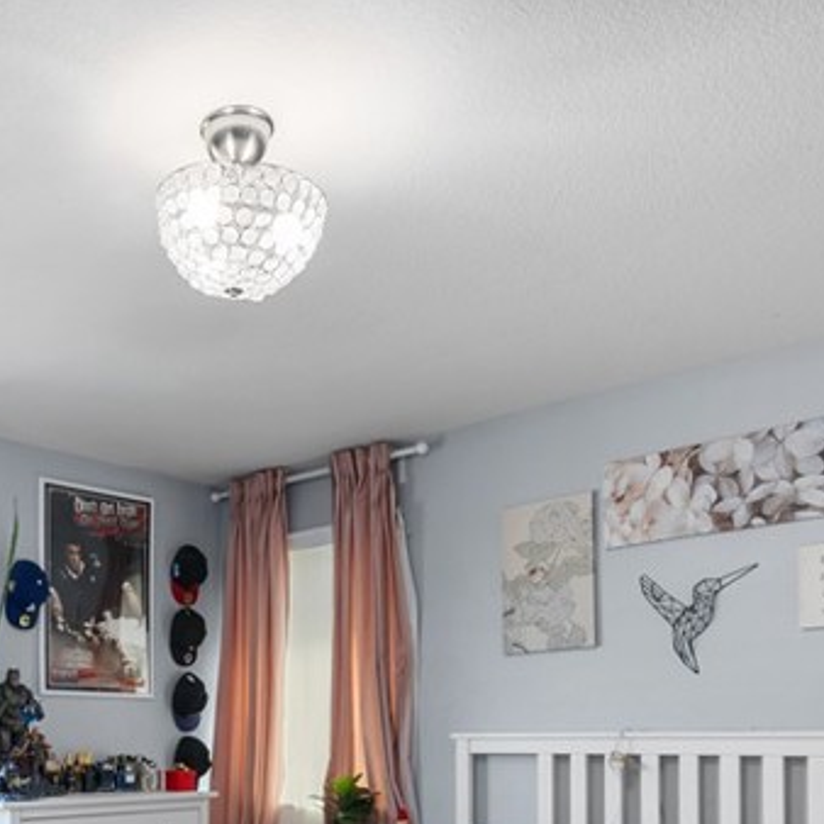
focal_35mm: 36
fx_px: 970
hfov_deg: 44.0
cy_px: 730
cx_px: 176
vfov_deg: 42.5
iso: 250
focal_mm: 14
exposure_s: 1/4
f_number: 9
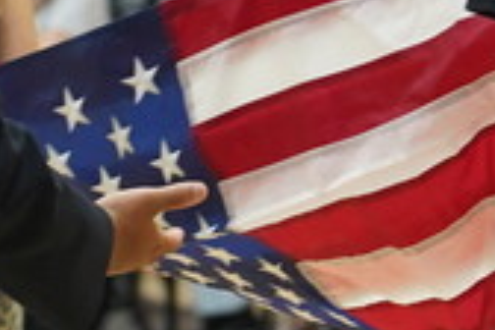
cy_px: 110
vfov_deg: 2.2
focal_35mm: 639
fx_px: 8786
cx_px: 342
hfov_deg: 3.2
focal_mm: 105
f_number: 4
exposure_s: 1/160
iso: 1250
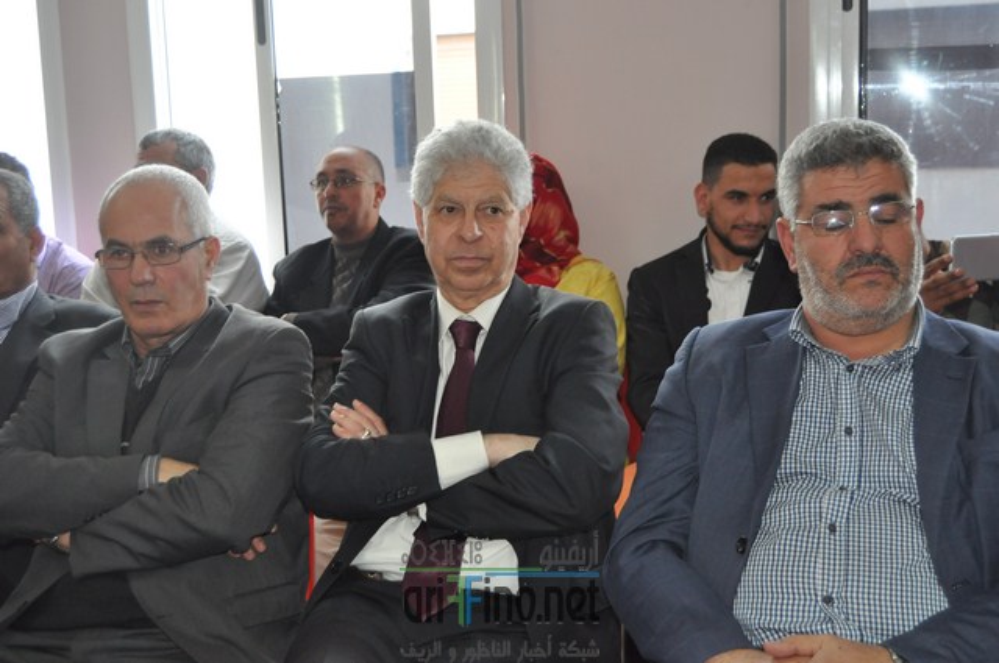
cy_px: 332
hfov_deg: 42.4
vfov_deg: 28.9
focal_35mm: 46
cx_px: 500
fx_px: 1289
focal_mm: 31
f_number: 4.2
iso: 800
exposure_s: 1/60
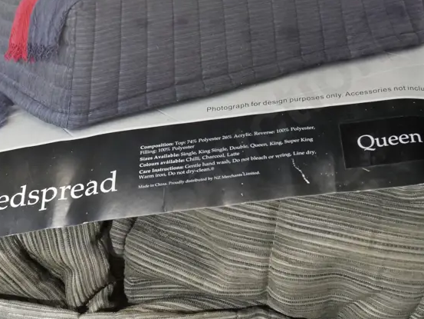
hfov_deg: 30.7
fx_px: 772
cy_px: 146
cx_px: 242
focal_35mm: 63
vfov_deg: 23.3
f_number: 4
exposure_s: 1/60
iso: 1600
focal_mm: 17
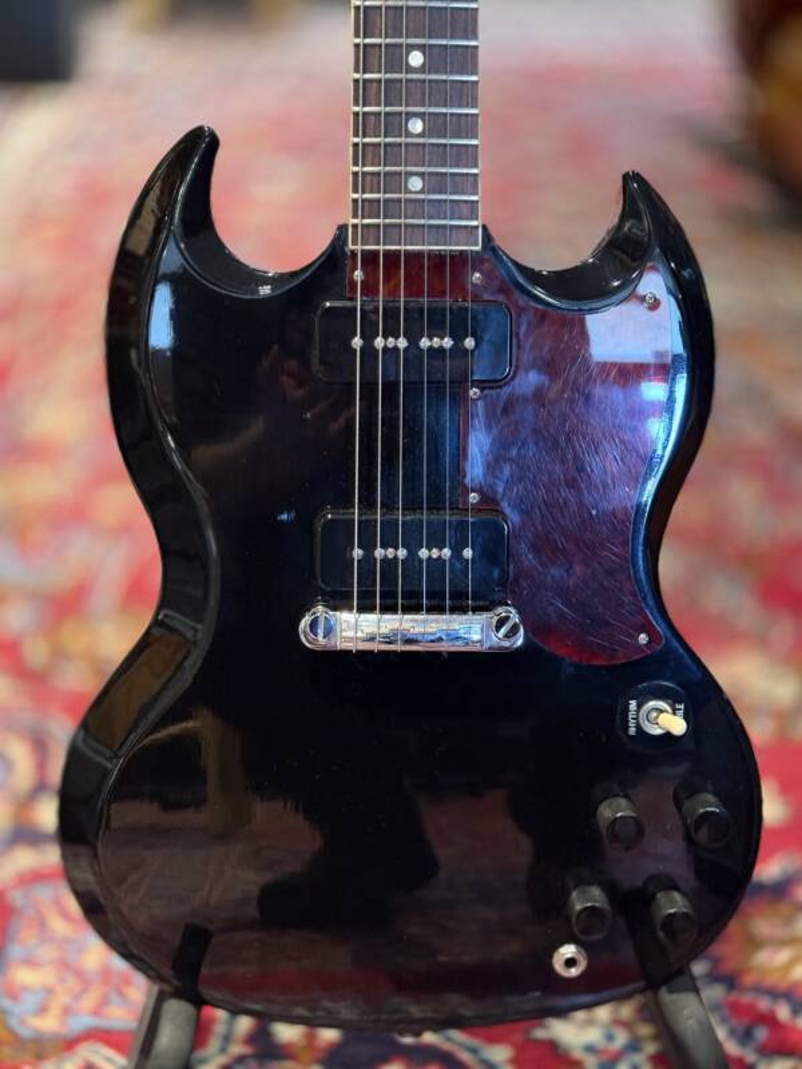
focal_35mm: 48
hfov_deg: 30.3
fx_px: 1483
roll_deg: +0.4
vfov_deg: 39.7
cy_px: 534
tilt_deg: -28.5
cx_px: 401
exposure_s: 1/30
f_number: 1.78
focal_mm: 6.76
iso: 640
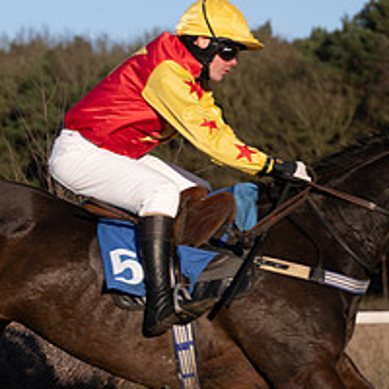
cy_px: 284
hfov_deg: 6.8
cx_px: -99
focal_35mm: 254
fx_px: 3229
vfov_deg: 6.9
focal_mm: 71
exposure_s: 1/2000
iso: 100
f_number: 2.8
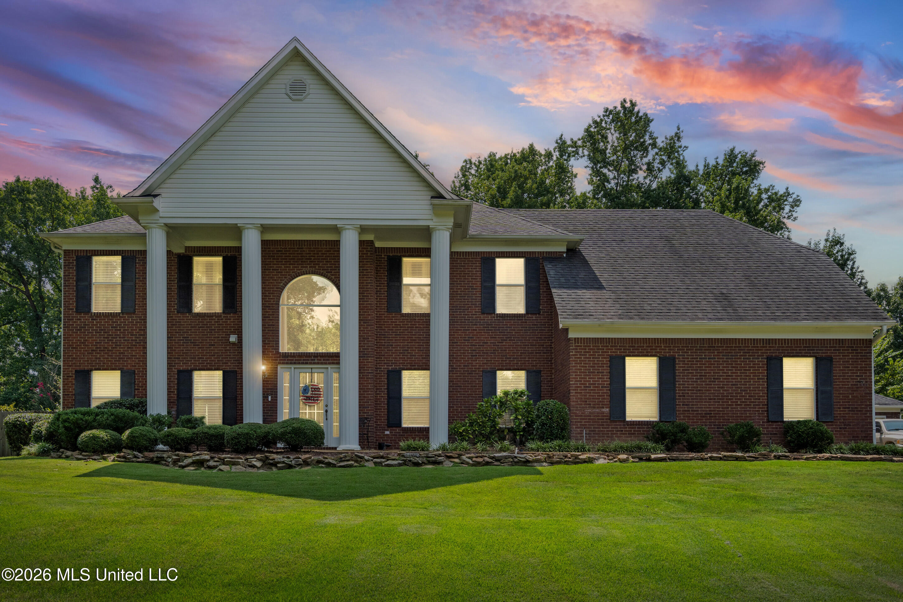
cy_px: 301
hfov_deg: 65.5
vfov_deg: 46.4
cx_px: 452
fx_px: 702
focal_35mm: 28
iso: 1000
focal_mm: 28
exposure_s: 1/750
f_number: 9.5
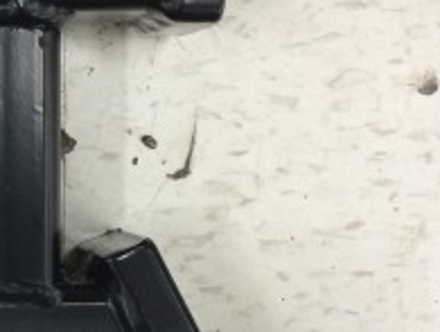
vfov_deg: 15.5
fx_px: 1210
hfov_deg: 19.0
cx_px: -140
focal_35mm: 95
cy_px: 269
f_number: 2.2
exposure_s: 1/30
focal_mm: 4.15
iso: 100
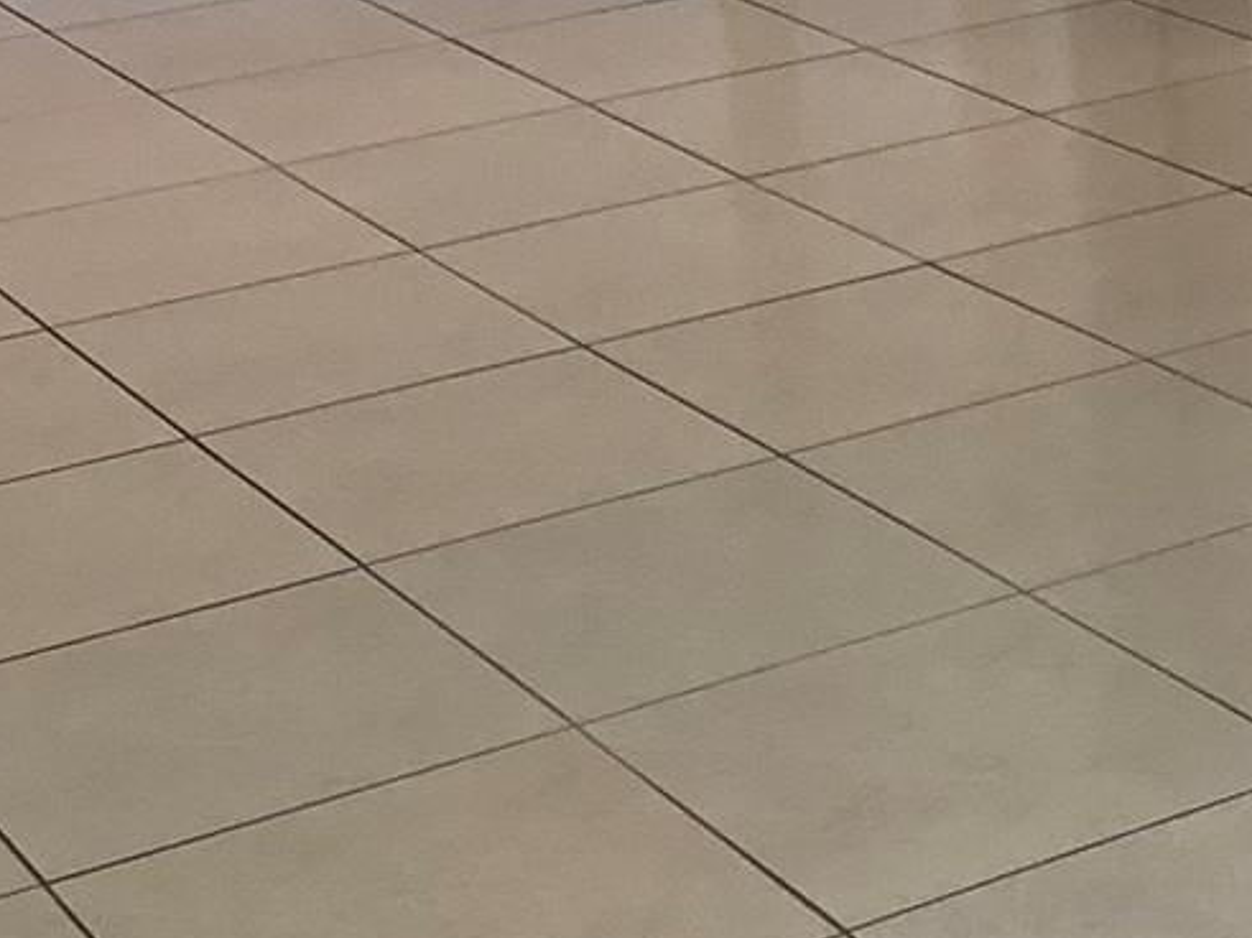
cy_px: -227
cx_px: 1071
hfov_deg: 19.2
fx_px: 3652
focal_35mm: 101
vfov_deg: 14.1
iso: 50
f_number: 2.4
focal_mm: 3.3
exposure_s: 1/60
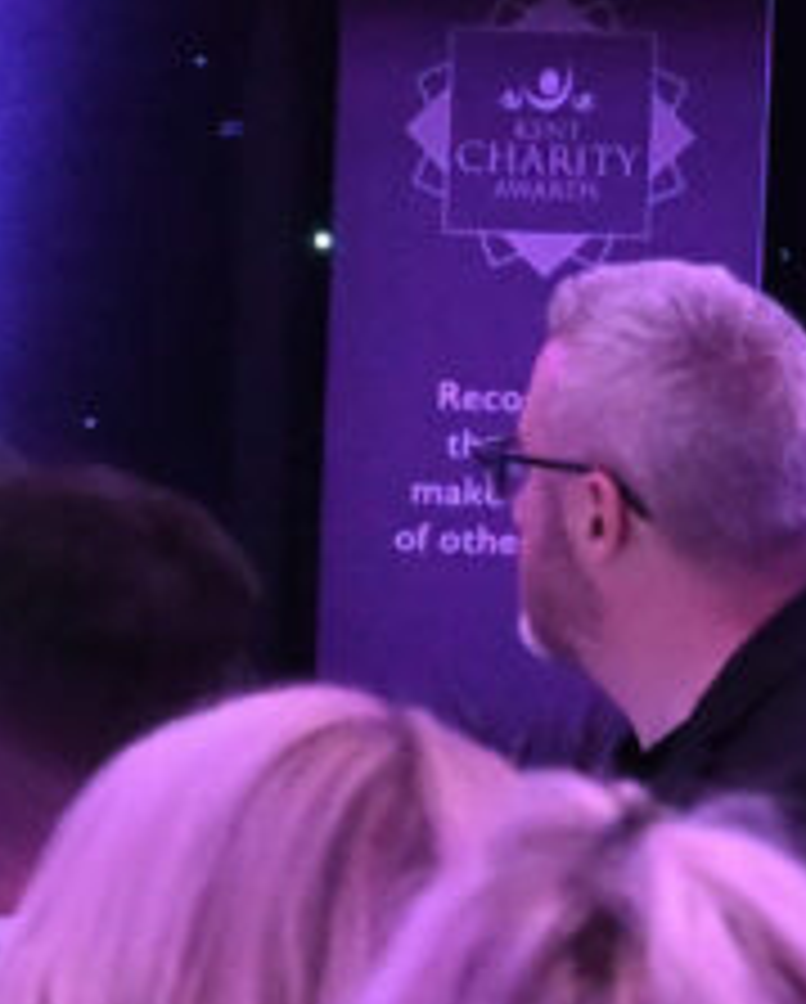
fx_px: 13123
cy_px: 777
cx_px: -657
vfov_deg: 4.4
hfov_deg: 3.5
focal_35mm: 441
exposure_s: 1/100
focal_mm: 41
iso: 2500
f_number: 4
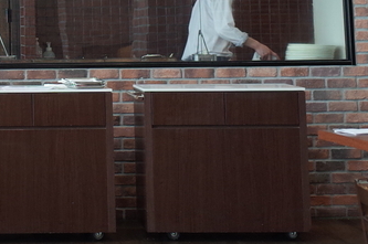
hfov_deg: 15.6
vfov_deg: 10.2
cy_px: -193
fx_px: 1286
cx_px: -90
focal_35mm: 126
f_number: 2.8
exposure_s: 1/160
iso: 400
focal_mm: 18.3
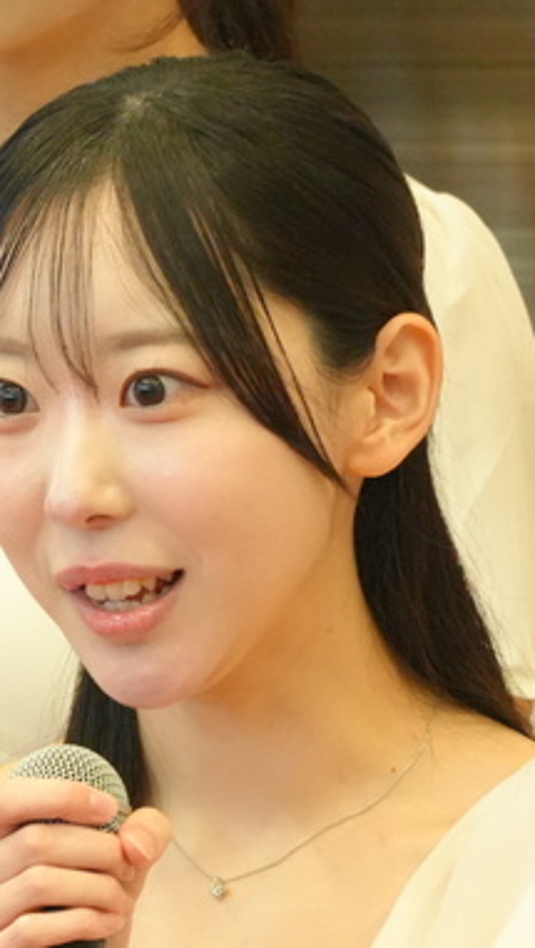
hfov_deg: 0.7
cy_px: 826
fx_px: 41461
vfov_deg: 1.3
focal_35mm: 1648
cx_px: 199
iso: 6400
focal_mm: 500
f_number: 6.7
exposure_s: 1/100
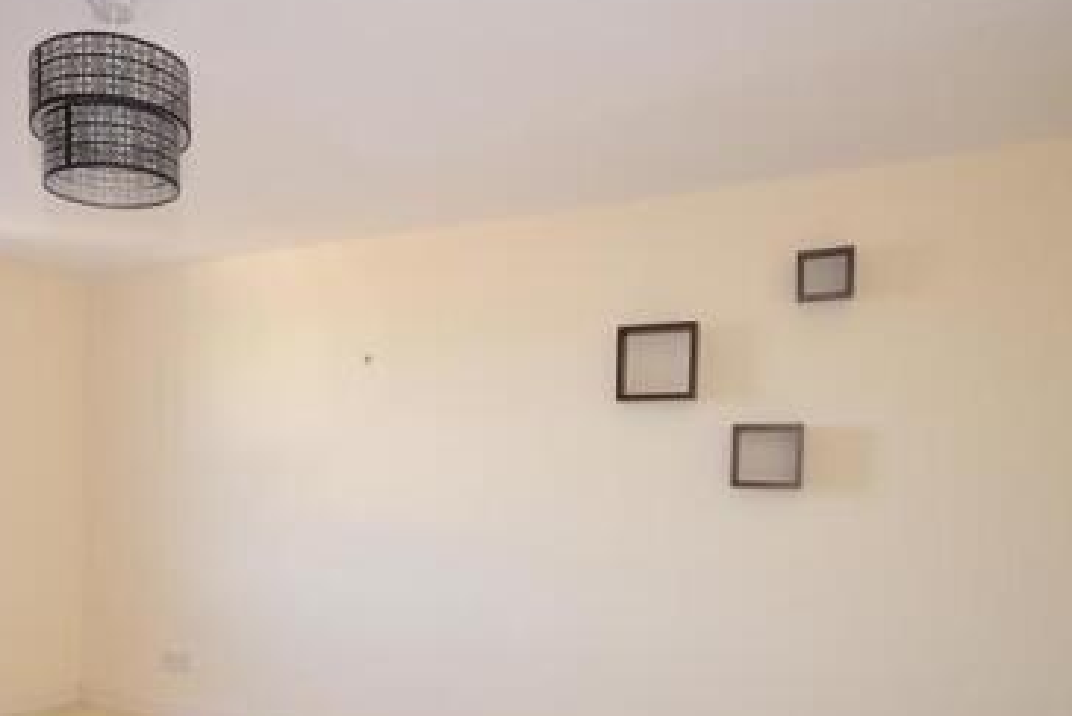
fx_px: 804
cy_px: 505
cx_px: 318
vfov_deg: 46.8
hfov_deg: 64.7
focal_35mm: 27
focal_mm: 10
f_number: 5.6
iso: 400
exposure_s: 1/20
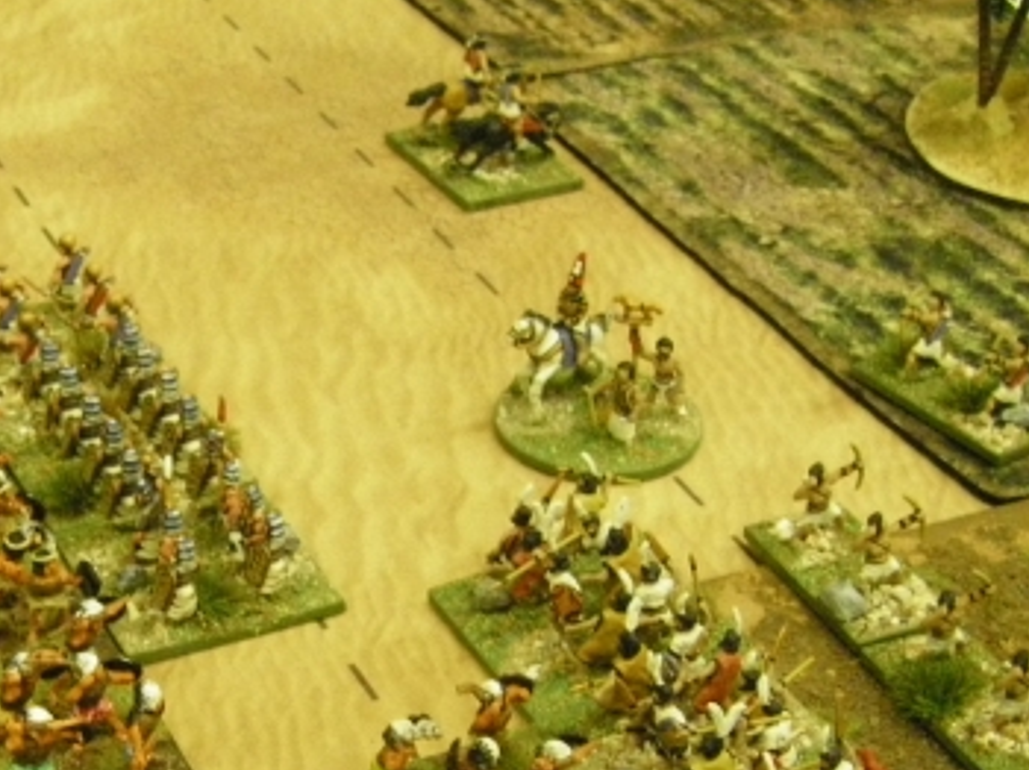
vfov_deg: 17.4
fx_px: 2495
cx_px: 143
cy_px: 620
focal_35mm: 84
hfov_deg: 22.8
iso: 640
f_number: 3.5
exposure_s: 1/50
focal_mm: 6.3
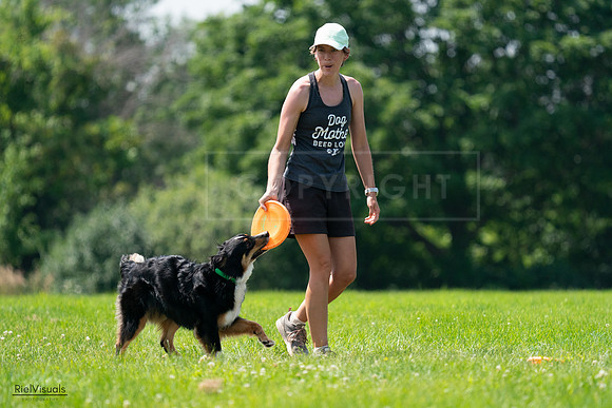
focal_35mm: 382
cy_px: 204
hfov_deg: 5.4
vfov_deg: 3.6
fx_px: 6495
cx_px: 306
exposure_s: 1/4000
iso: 2000
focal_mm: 382
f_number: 6.3
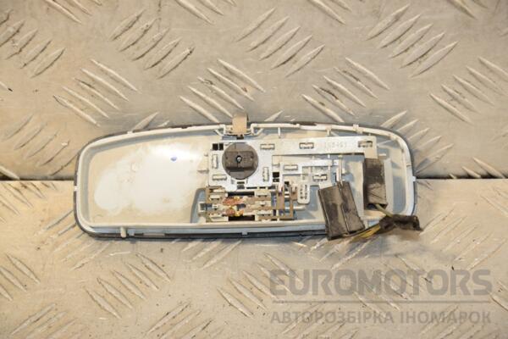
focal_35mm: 135
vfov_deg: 10.2
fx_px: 1905
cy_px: 170
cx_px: 254
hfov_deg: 15.2
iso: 800
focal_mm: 90
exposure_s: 1/200
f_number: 6.3
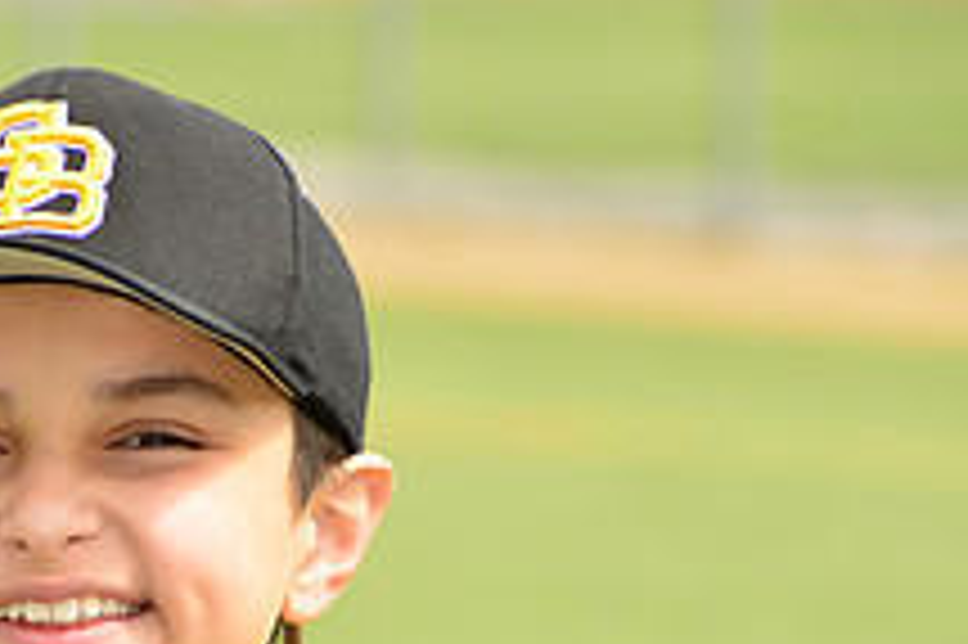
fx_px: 13434
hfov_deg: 4.1
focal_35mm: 500
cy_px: 858
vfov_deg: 2.7
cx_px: -32
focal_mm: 185
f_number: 9
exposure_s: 1/250
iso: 200
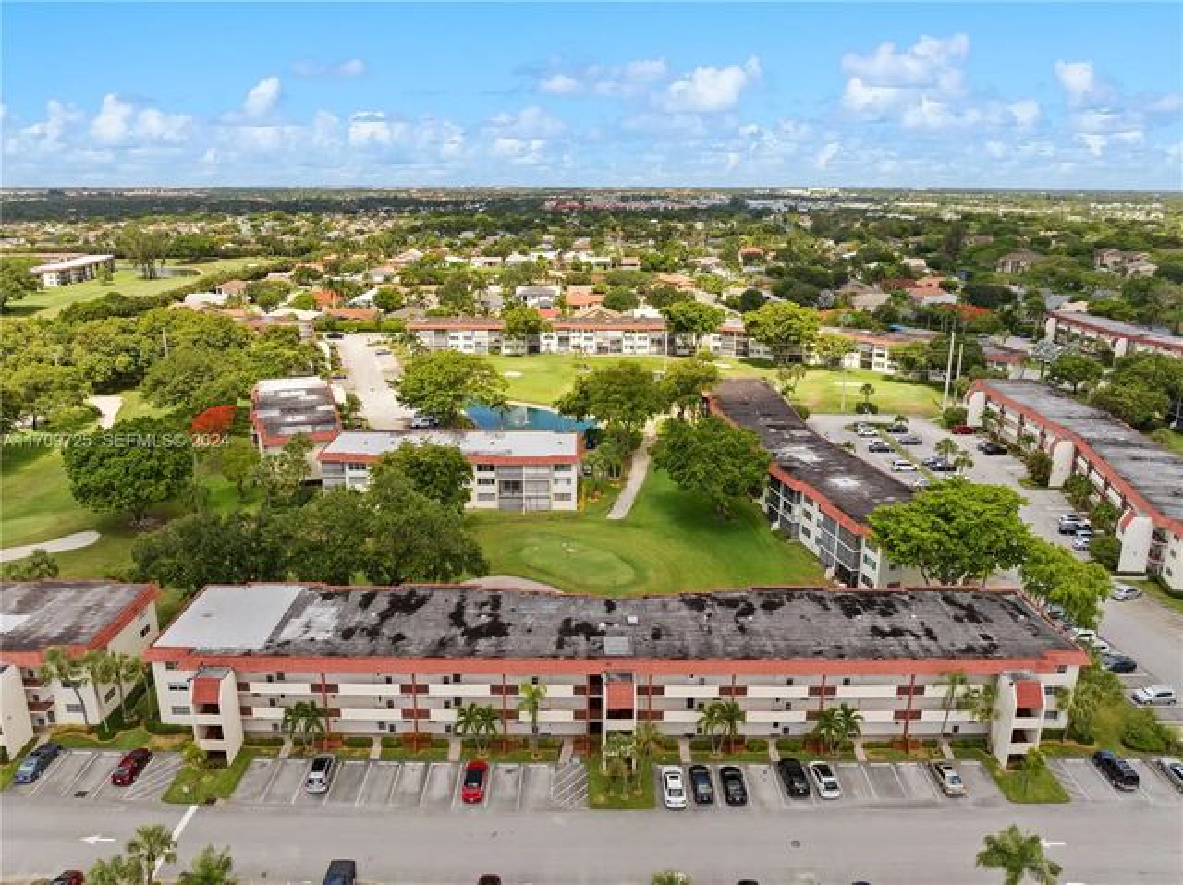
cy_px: 442
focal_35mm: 24
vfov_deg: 56.8
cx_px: 592
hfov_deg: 71.6
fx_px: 820
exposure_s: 1/800
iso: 100
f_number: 2.8
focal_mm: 12.29
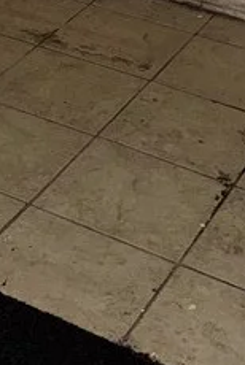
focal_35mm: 111
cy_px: -232
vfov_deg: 16.3
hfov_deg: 12.2
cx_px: 0
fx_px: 1130
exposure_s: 1/4
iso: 160
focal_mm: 6.76
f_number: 1.78
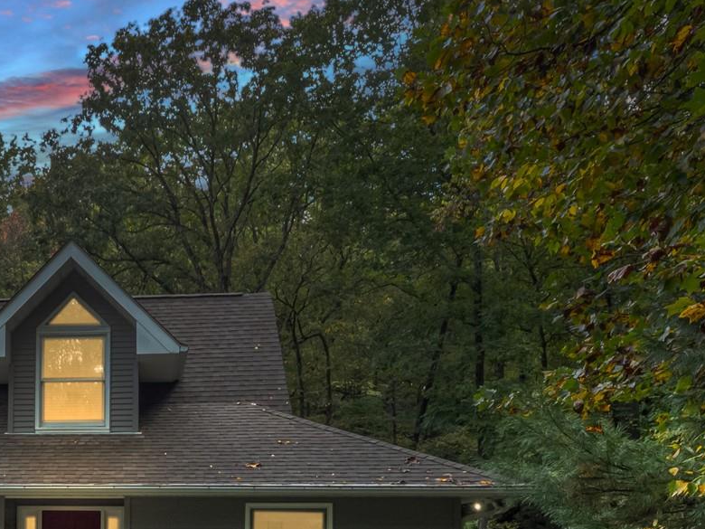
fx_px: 855
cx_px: 21
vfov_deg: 31.3
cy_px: 550
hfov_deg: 40.1
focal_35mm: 42
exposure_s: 1/80
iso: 400
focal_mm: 8
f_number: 6.3
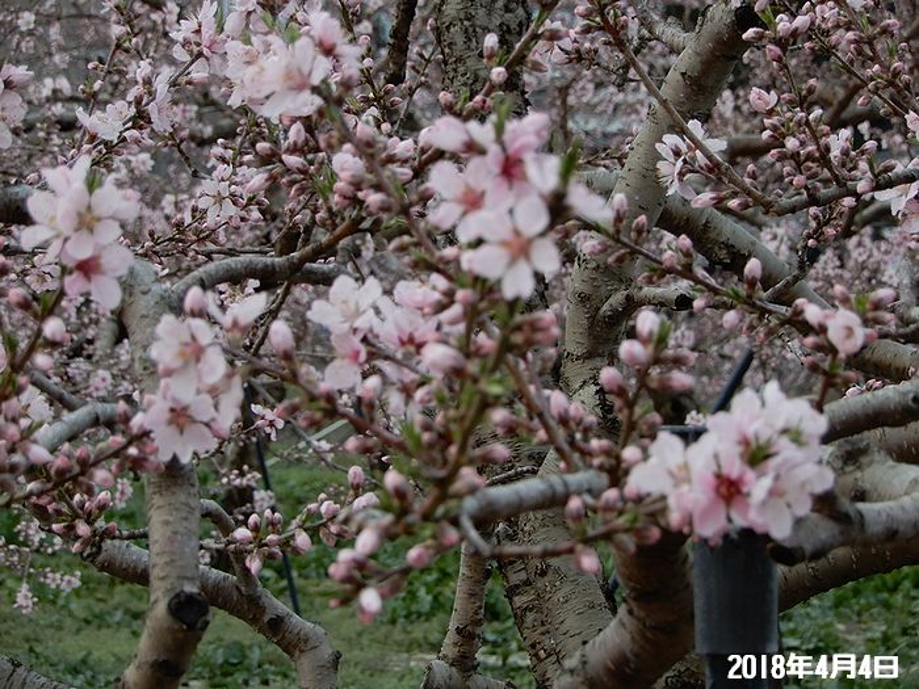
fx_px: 5310
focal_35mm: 200
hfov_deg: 9.9
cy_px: 344
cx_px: 460
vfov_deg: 7.4
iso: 140
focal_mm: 35.7
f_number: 5.6
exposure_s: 1/60
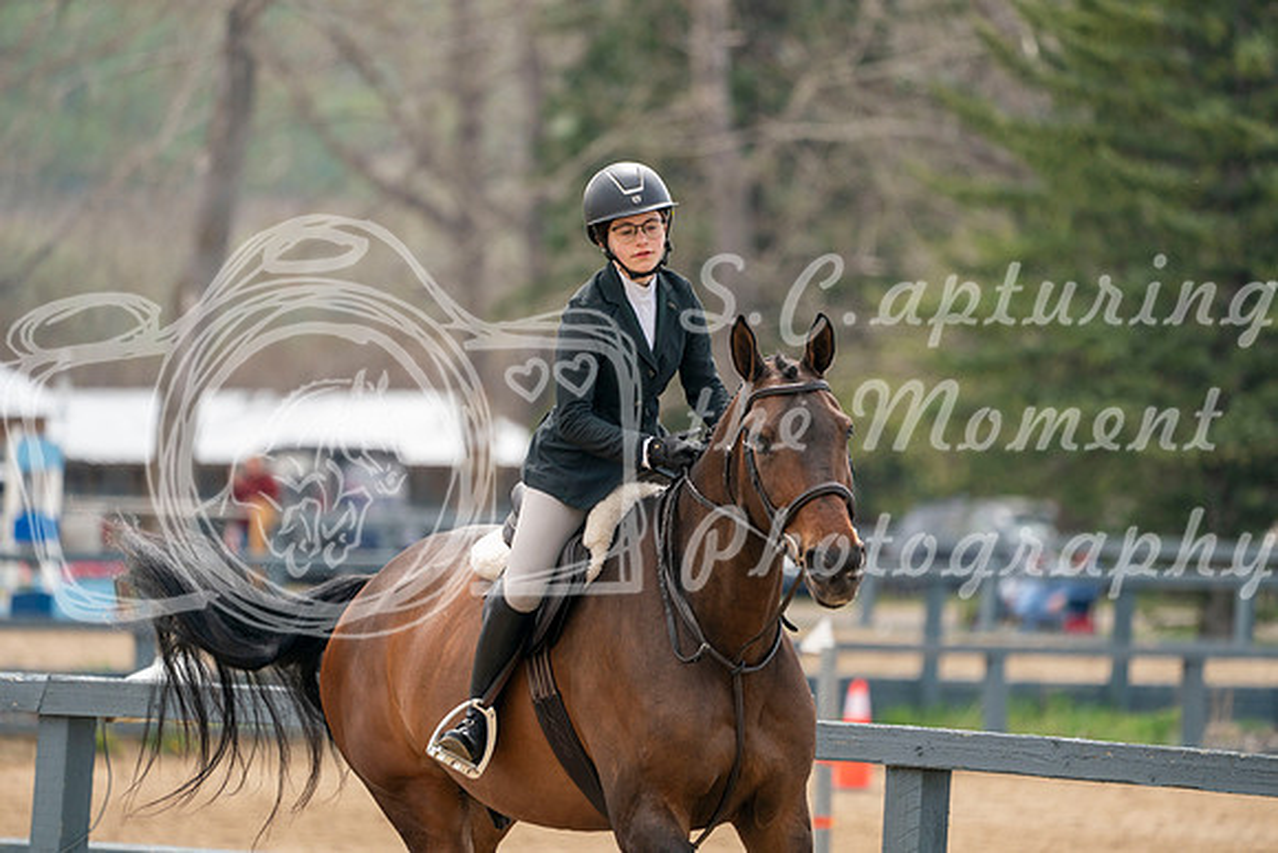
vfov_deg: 3.4
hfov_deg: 5.2
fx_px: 14203
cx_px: 639
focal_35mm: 400
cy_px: 426
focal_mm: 400
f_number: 5.6
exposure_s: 1/500
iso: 320
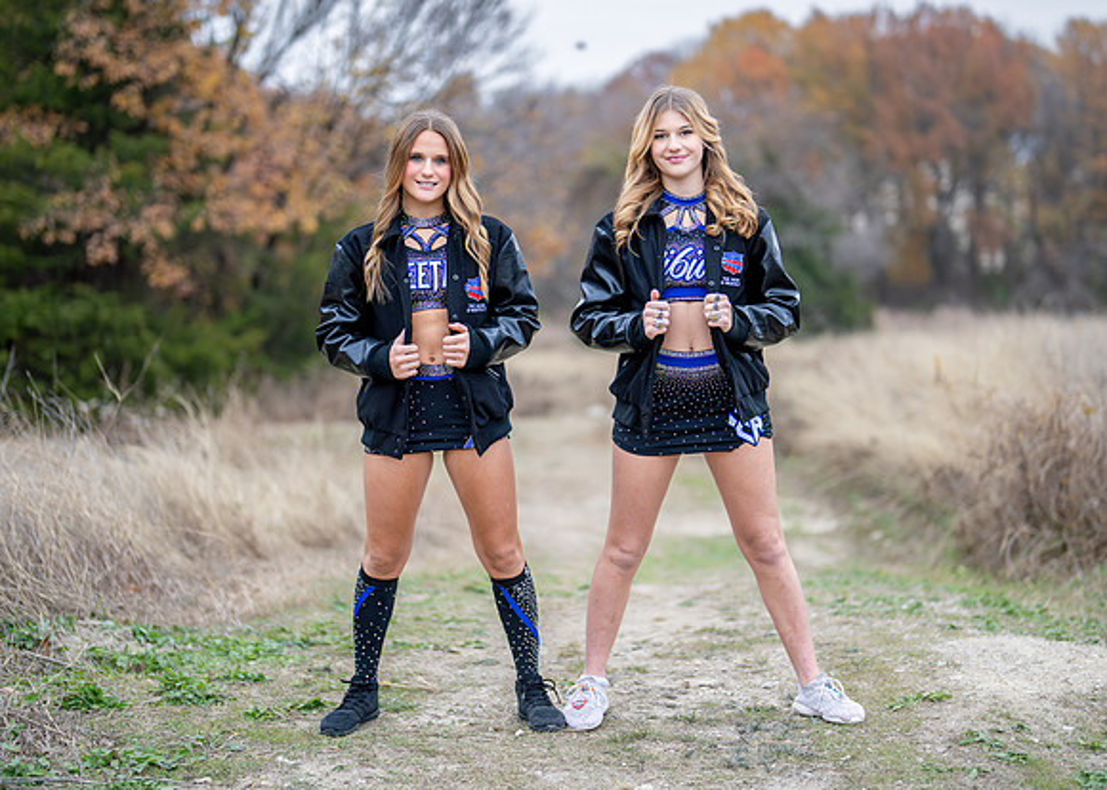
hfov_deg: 29.1
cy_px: 338
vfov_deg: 21.0
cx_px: 571
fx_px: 2129
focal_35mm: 68
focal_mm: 50
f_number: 1.2
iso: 400
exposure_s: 1/1000
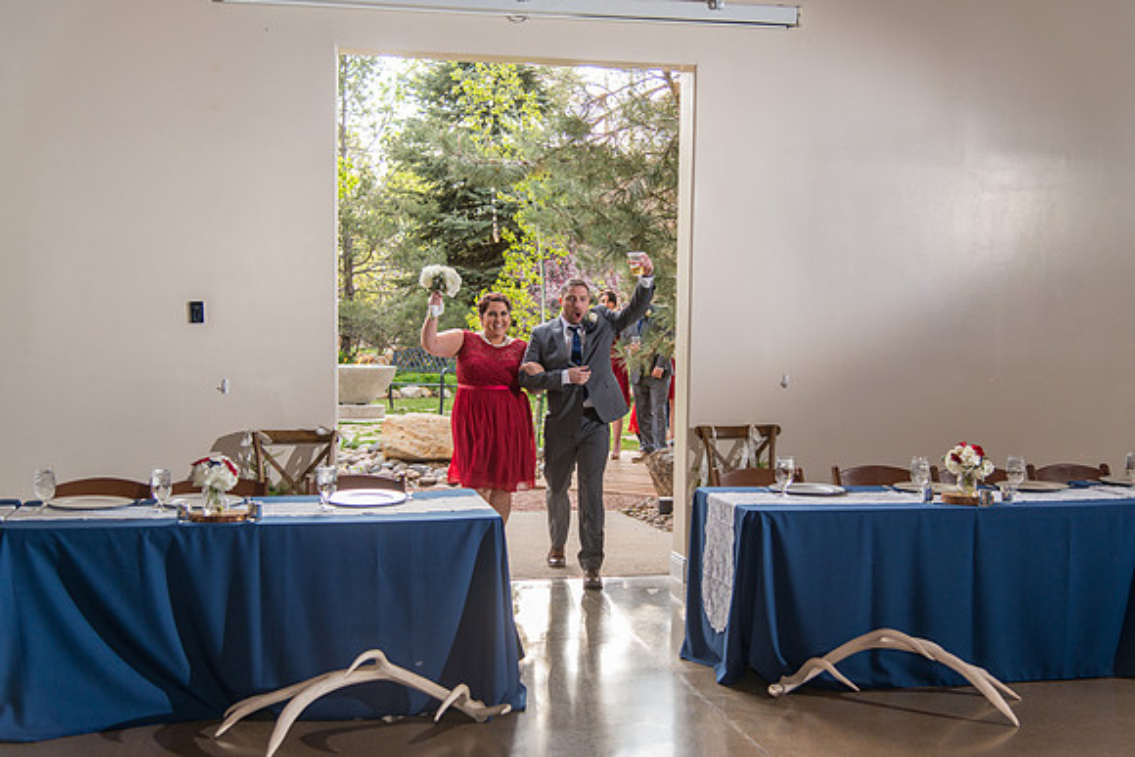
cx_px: 568
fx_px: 1451
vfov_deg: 29.3
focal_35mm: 46
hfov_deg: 42.7
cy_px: 378
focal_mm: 46
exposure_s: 1/200
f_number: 4
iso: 400
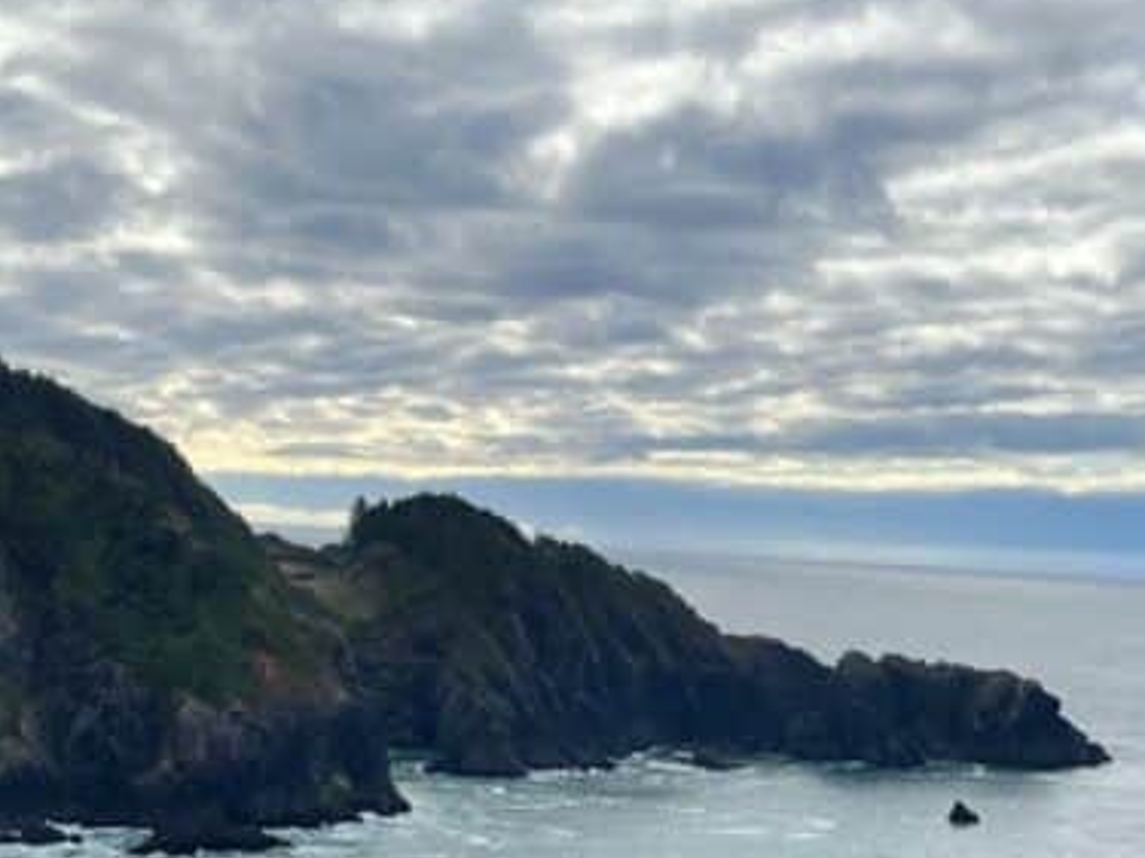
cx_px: 681
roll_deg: -3.6
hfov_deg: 27.4
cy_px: 858
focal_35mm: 71
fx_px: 2348
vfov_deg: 20.1
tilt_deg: -8.7
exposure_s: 1/4149
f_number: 1.6
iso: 50
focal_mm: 5.1
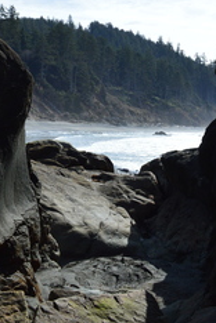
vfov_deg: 31.6
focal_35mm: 60
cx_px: 109
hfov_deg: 22.6
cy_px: 23
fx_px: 540
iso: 320
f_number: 11
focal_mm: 18
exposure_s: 1/500
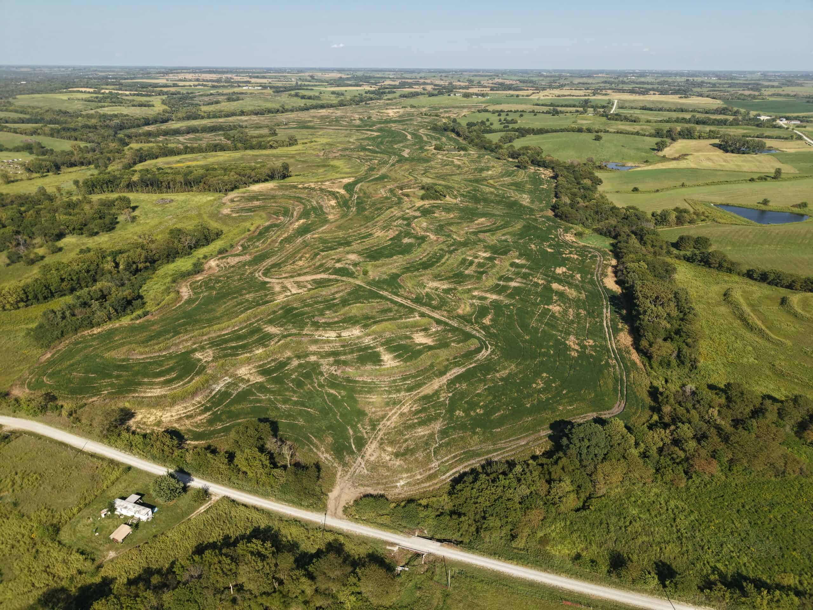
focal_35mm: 24
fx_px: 564
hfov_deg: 71.6
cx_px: 406
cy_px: 305
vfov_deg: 56.8
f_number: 1.8
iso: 110
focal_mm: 8.67
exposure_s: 1/320
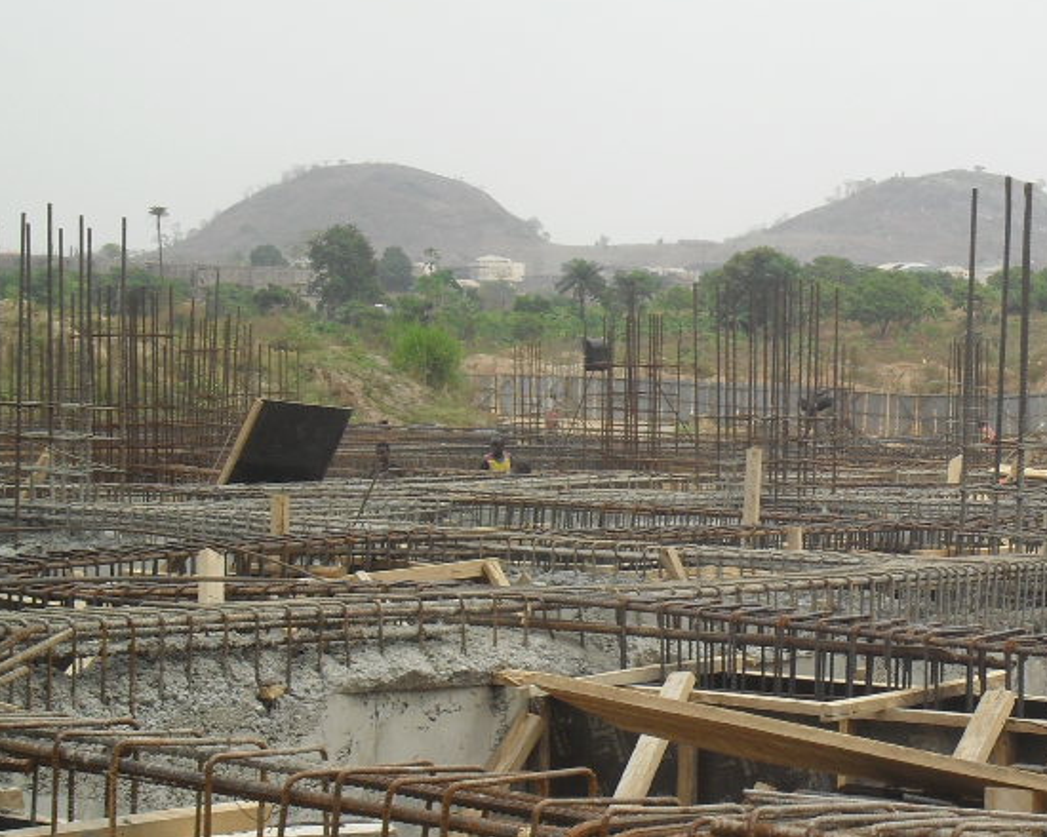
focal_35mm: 89
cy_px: 672
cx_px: 967
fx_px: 2758
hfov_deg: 21.0
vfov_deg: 17.1
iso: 100
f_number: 3.9
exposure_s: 1/500
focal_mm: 8.7
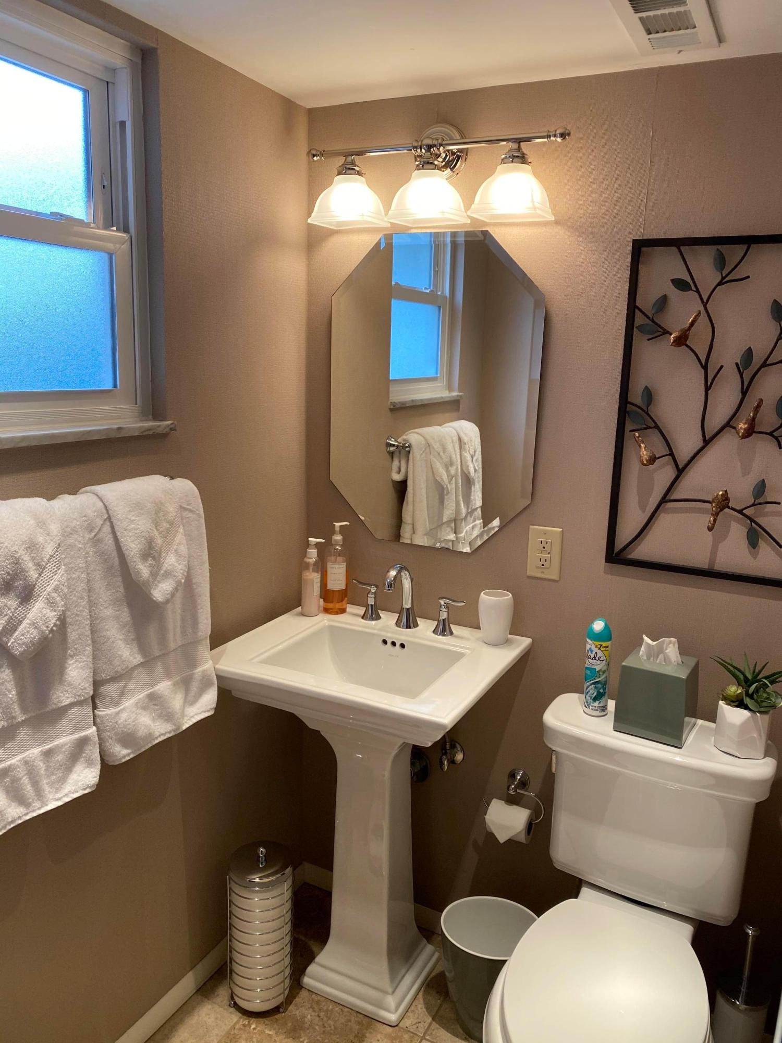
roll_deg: -1.9
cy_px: 522
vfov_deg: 67.3
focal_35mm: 26
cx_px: 391
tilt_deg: -11.2
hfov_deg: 53.1
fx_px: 783
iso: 125
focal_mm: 4.25
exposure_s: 1/120
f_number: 1.8
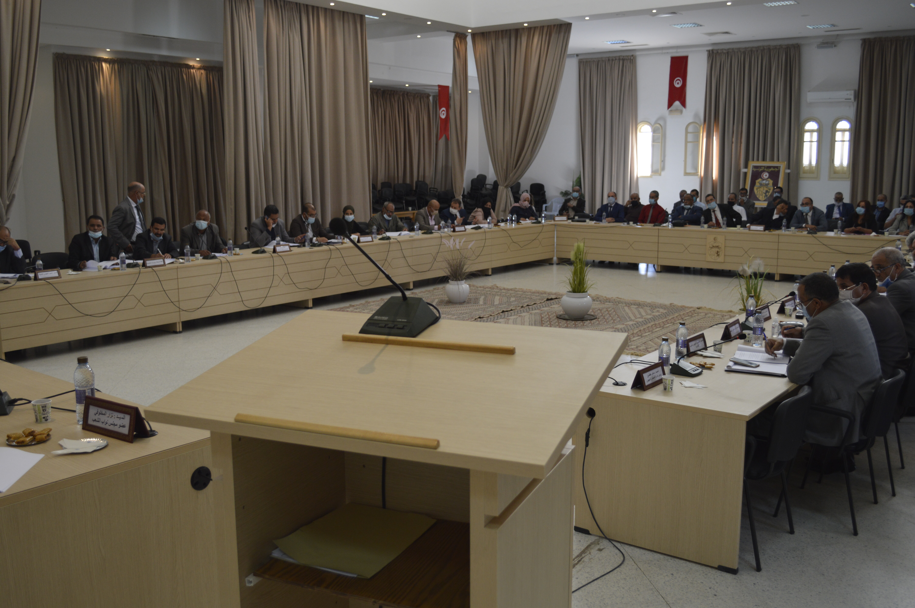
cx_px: 458
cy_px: 304
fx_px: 838
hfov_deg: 57.3
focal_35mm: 33
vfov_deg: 39.9
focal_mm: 22
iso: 400
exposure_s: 1/80
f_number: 4.5
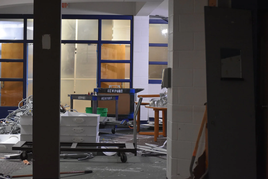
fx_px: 614
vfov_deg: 16.6
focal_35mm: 82
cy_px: 90
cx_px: 134
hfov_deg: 24.6
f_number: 4
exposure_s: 1/60
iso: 2800
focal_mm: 55
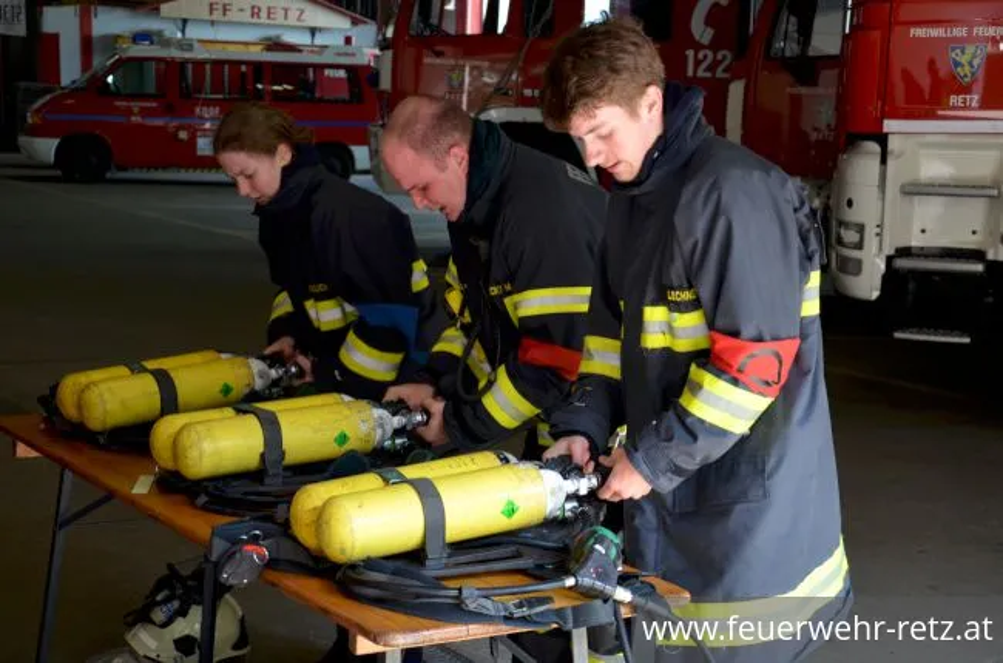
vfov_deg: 21.5
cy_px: 332
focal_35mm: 63
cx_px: 502
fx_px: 1751
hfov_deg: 32.0
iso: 400
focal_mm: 42
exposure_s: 1/60
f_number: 4.8
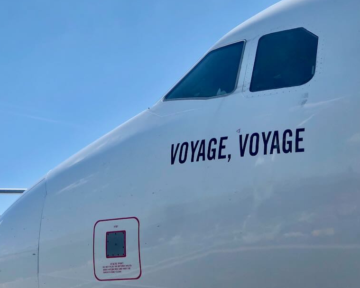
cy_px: 140
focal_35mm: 66
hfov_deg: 28.7
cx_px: 161
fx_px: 703
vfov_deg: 23.1
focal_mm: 6.6
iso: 20
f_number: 2.8
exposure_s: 1/1297
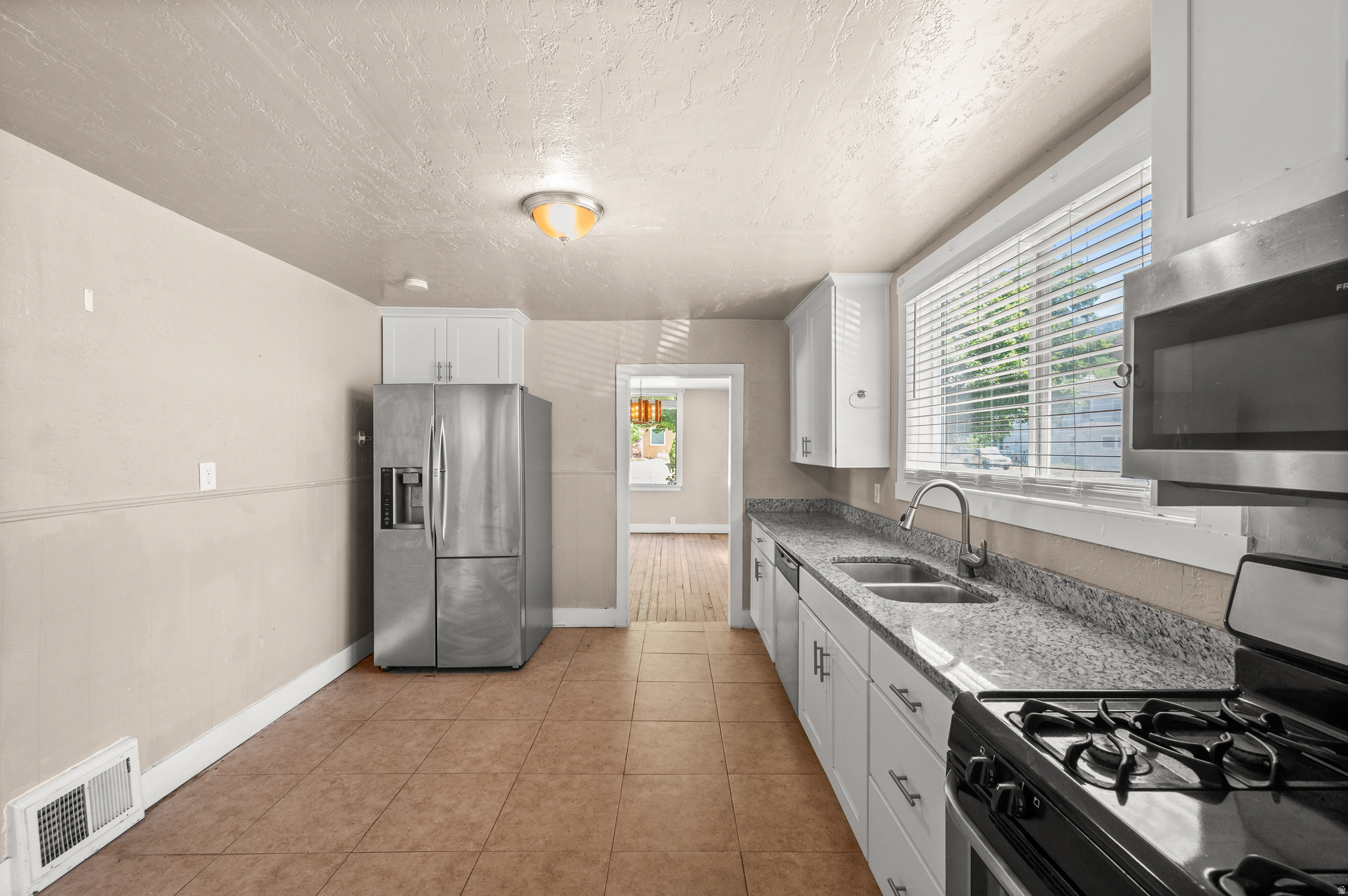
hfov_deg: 104.3
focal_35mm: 14
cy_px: 448
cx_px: 674
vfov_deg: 81.1
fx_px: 524
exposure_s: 1/10
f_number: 7.1
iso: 400
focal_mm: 14
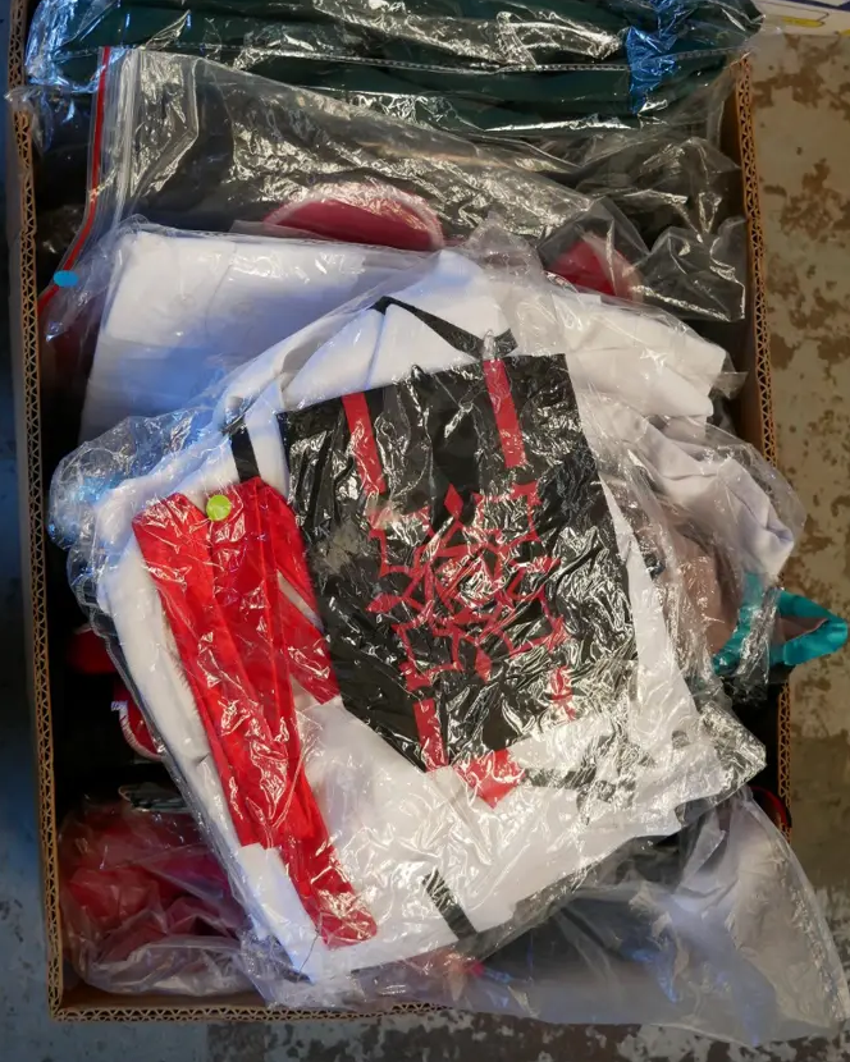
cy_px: 464
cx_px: 422
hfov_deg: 28.6
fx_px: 1667
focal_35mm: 53
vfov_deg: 35.3
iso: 1000
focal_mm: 22
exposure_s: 1/60
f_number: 4.2
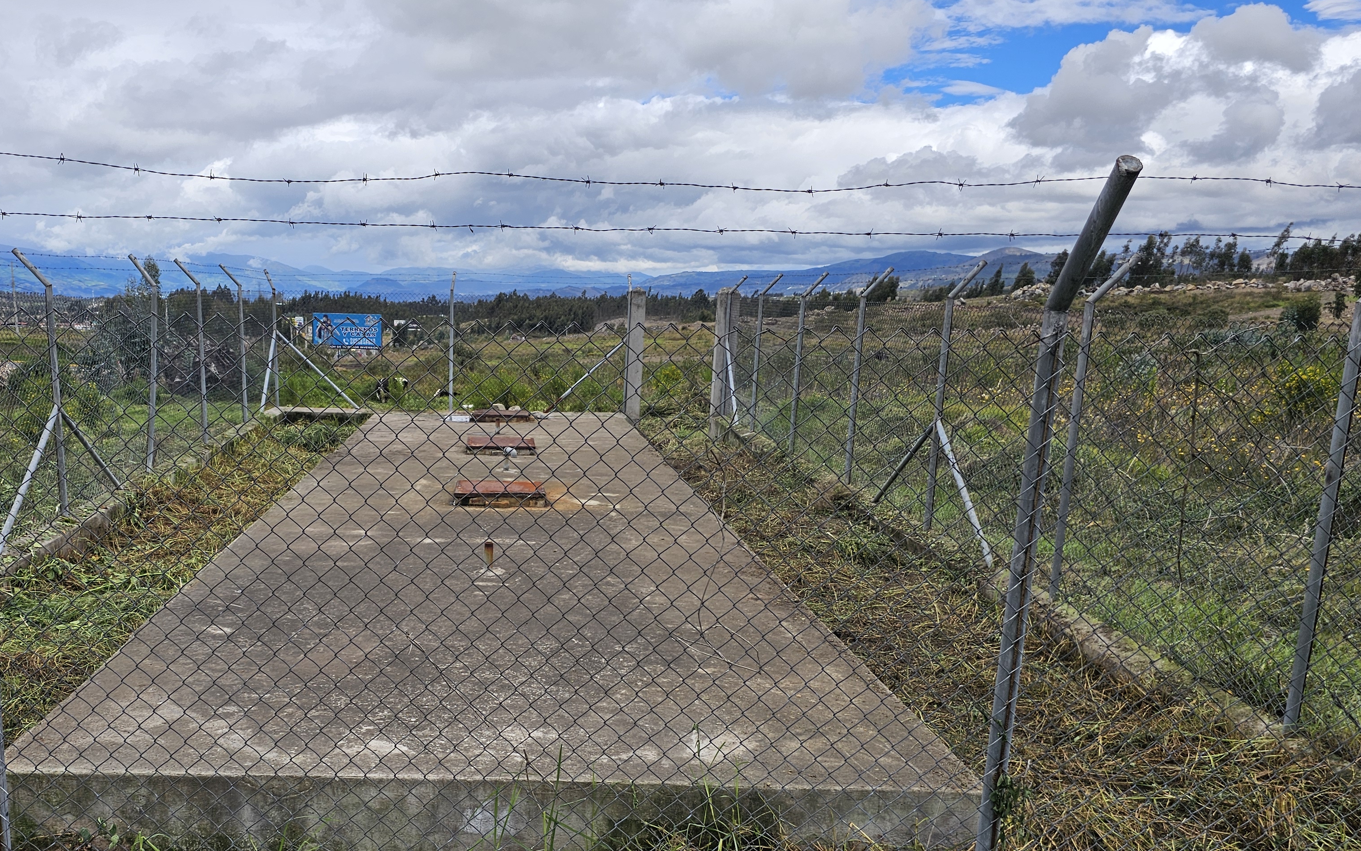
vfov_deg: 38.9
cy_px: 581
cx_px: 502
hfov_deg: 58.8
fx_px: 1187
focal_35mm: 32
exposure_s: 1/968
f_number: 1.7
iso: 10
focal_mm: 6.3
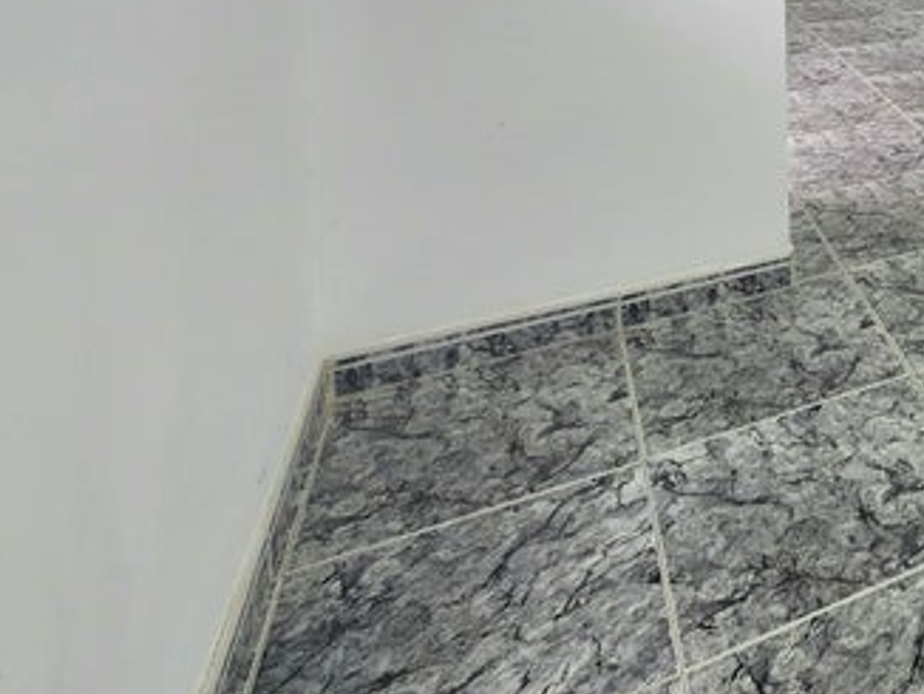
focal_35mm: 34
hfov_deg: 37.8
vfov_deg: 32.9
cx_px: 1146
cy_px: -173
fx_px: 908
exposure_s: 1/60
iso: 160
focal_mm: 2.2
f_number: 2.2
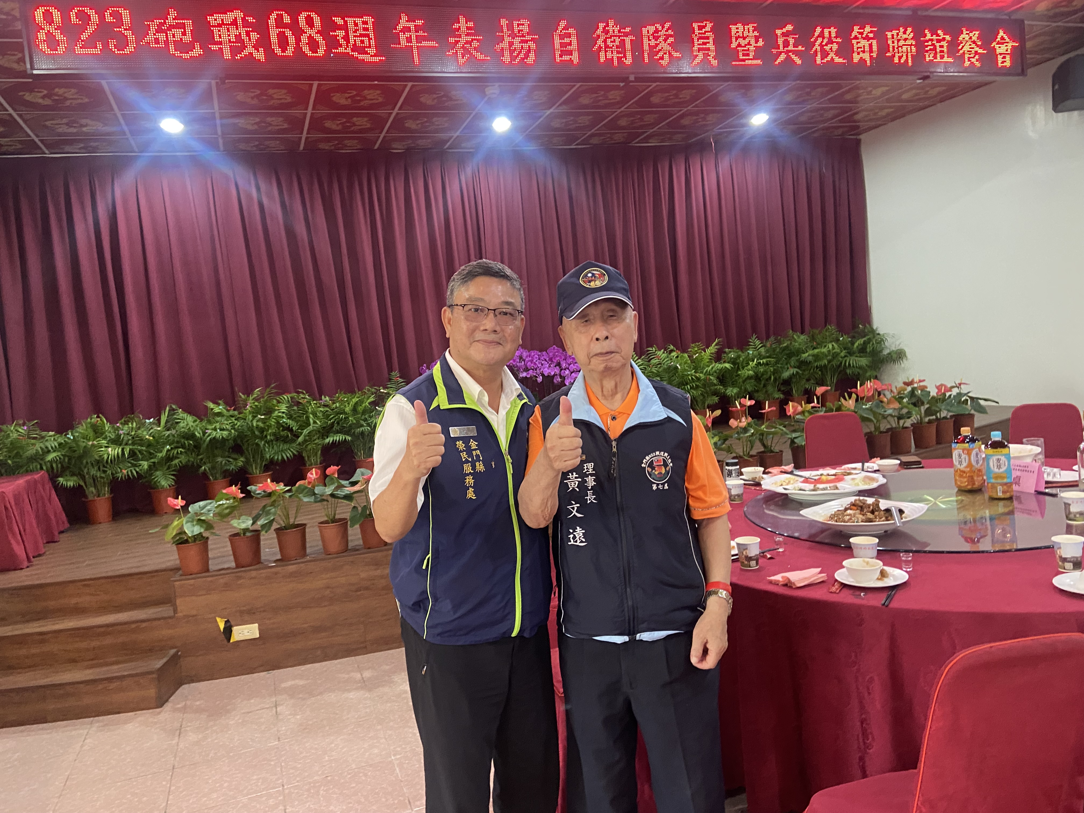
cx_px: 542
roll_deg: +6.7
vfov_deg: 53.1
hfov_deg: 67.3
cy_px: 406
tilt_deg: -5.6
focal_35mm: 26
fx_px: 814
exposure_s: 1/40
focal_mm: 4.25
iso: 400
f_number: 1.8
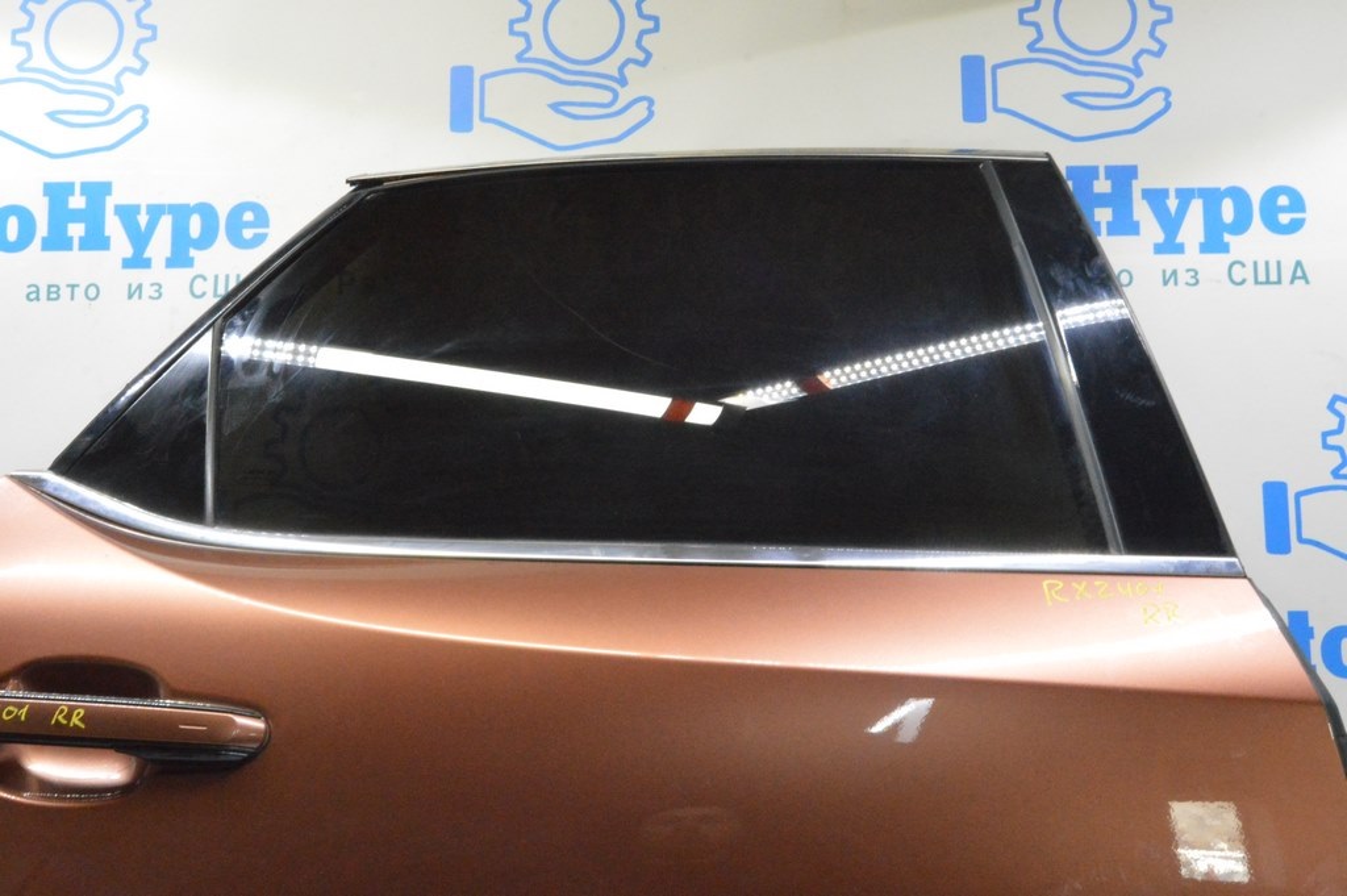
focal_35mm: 33
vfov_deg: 39.9
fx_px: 1234
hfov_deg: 57.3
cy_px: 448
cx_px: 674
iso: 6400
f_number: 20
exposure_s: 1/20
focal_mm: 22
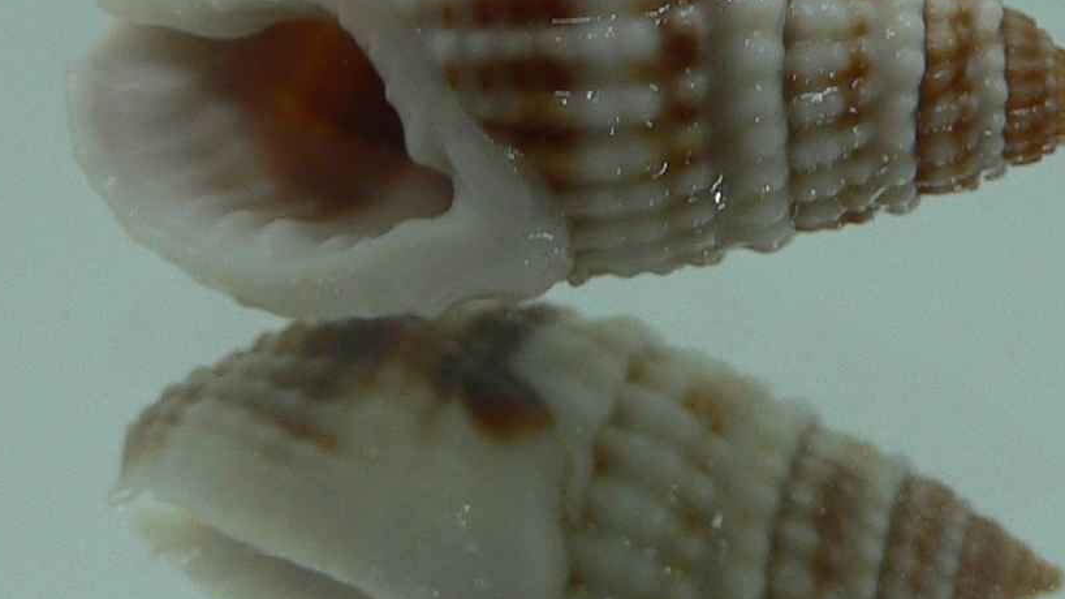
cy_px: 138
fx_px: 2654
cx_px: 587
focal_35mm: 94
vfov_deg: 12.8
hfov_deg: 22.7
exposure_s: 1/60
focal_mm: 4.6
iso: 80
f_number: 2.8
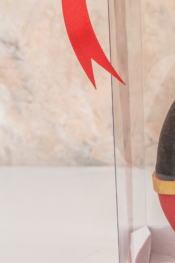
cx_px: 283
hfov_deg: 6.9
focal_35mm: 197
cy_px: 111
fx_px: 1435
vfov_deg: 10.4
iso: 100
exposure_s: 1/125
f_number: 11
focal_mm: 55
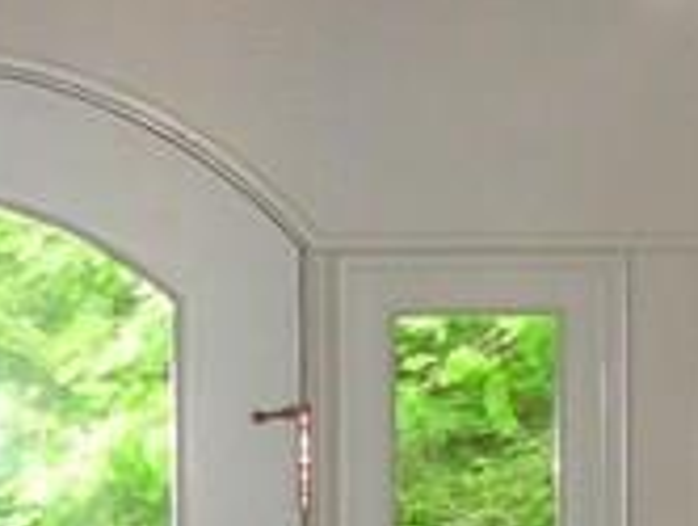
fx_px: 4725
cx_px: -425
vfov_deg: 6.3
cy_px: 732
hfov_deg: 8.2
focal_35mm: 234
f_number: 2.9
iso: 218
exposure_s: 1/62.1
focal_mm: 6.3
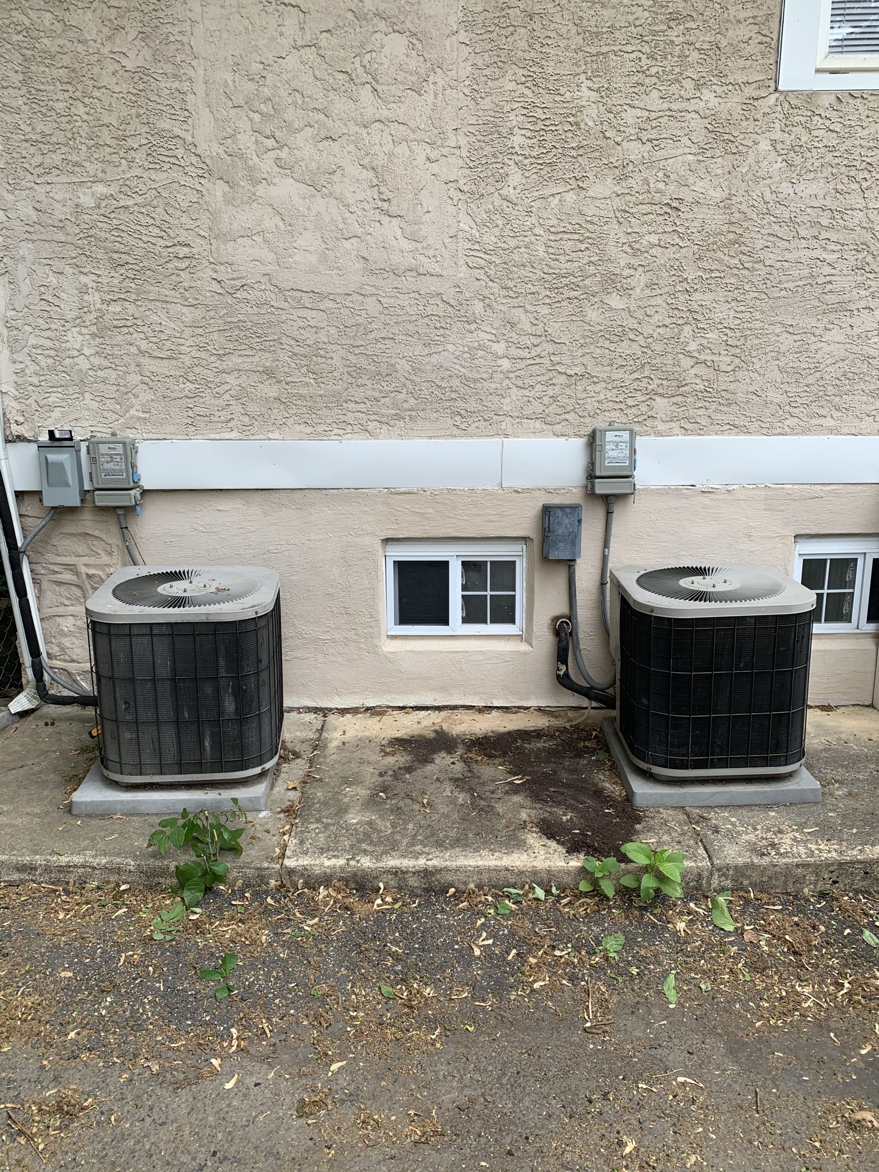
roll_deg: -1.4
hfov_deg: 53.1
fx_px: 880
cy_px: 586
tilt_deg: -12.6
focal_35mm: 26
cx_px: 440
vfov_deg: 67.3
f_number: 1.8
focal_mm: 4.25
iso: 25
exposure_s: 1/512
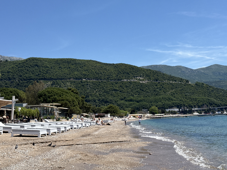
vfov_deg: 30.3
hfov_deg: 39.7
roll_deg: +2.3
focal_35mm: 48
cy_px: 85
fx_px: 315
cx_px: 114
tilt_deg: +6.1
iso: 100
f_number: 1.78
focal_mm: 6.76
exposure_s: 1/7143
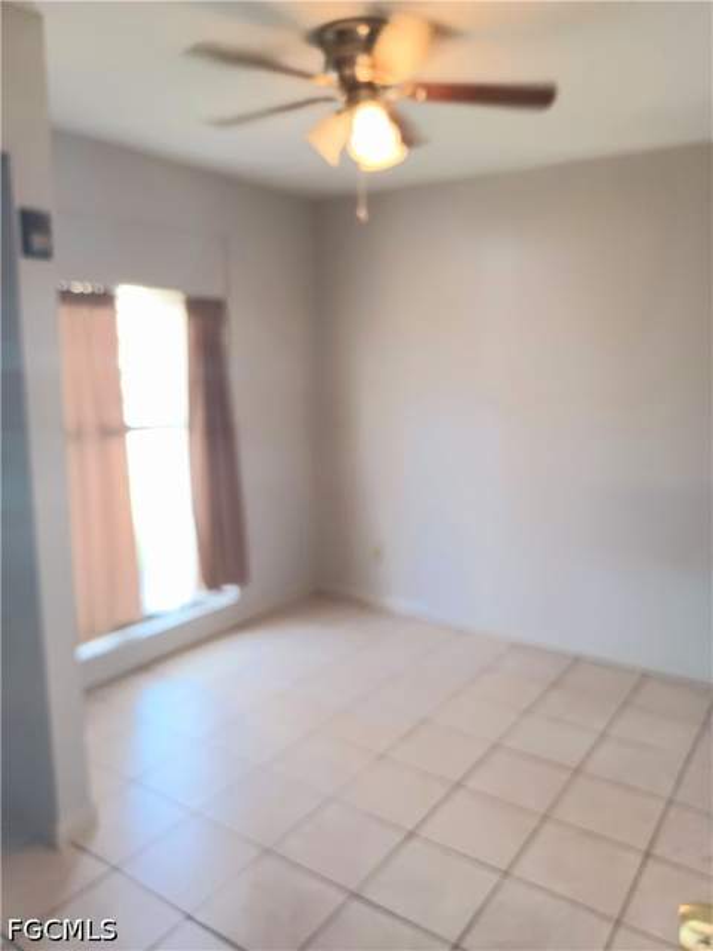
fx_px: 687
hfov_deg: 54.9
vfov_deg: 69.4
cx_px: 356
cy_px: 476
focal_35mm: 25
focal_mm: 4.6
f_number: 1.8
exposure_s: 1/60.2
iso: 320
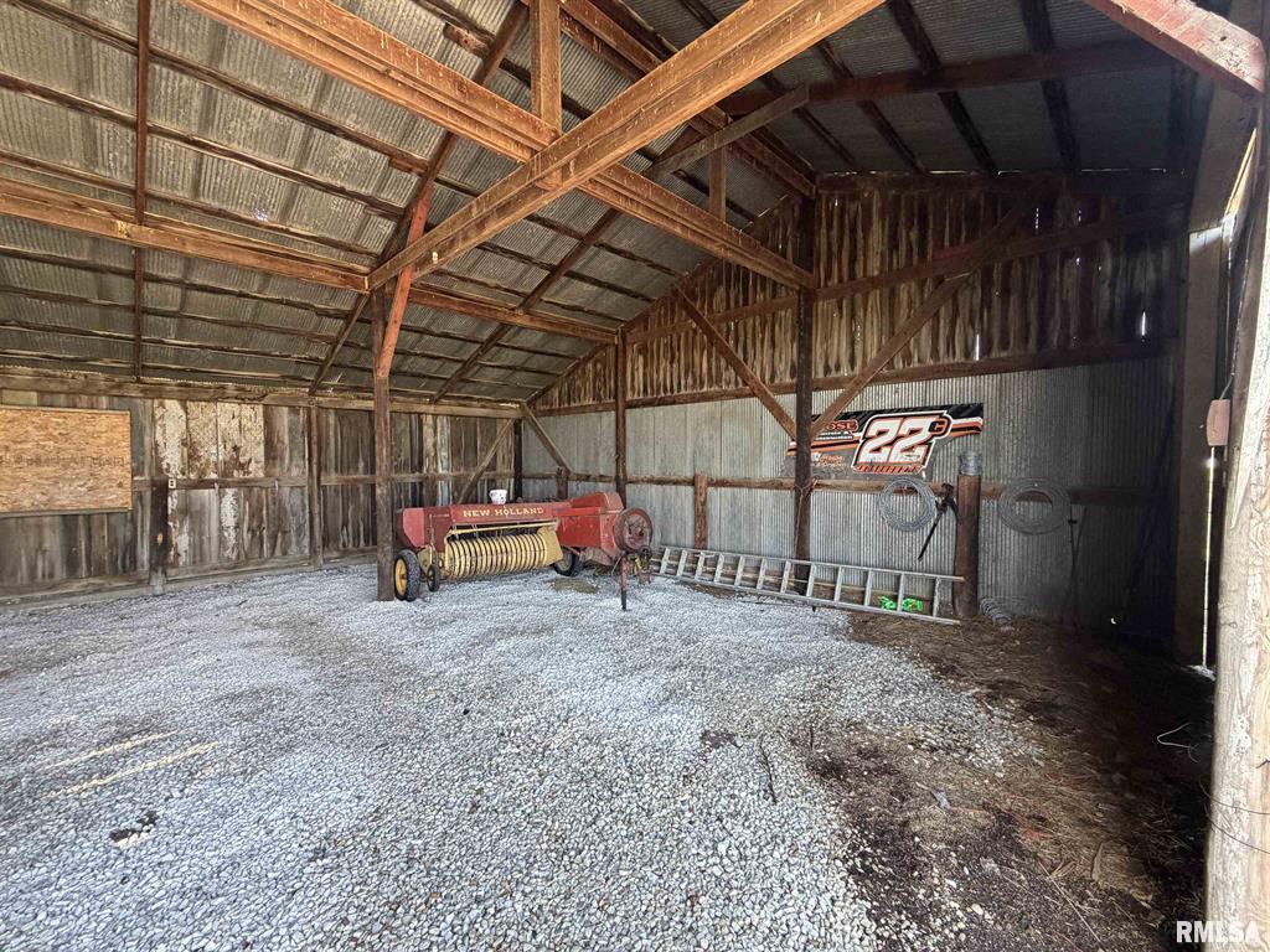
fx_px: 514
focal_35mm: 14
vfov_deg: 85.7
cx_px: 635
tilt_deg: -3.8
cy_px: 476
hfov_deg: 102.1
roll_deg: -0.2
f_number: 2.2
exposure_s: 1/121
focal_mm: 2.22
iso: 200
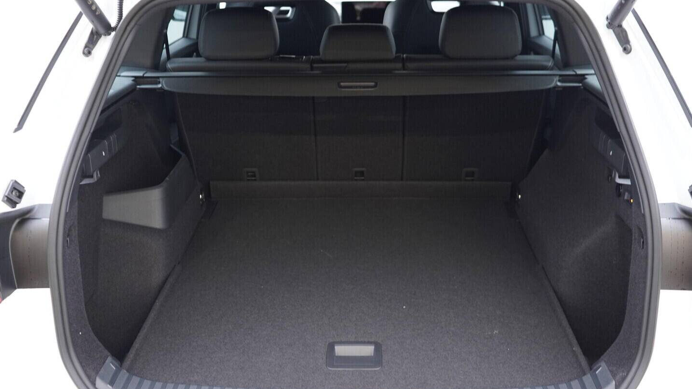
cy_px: 200
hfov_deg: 52.8
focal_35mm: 38
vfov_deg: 31.2
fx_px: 697
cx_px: 348
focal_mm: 24
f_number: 2.8
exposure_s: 1/40
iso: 640
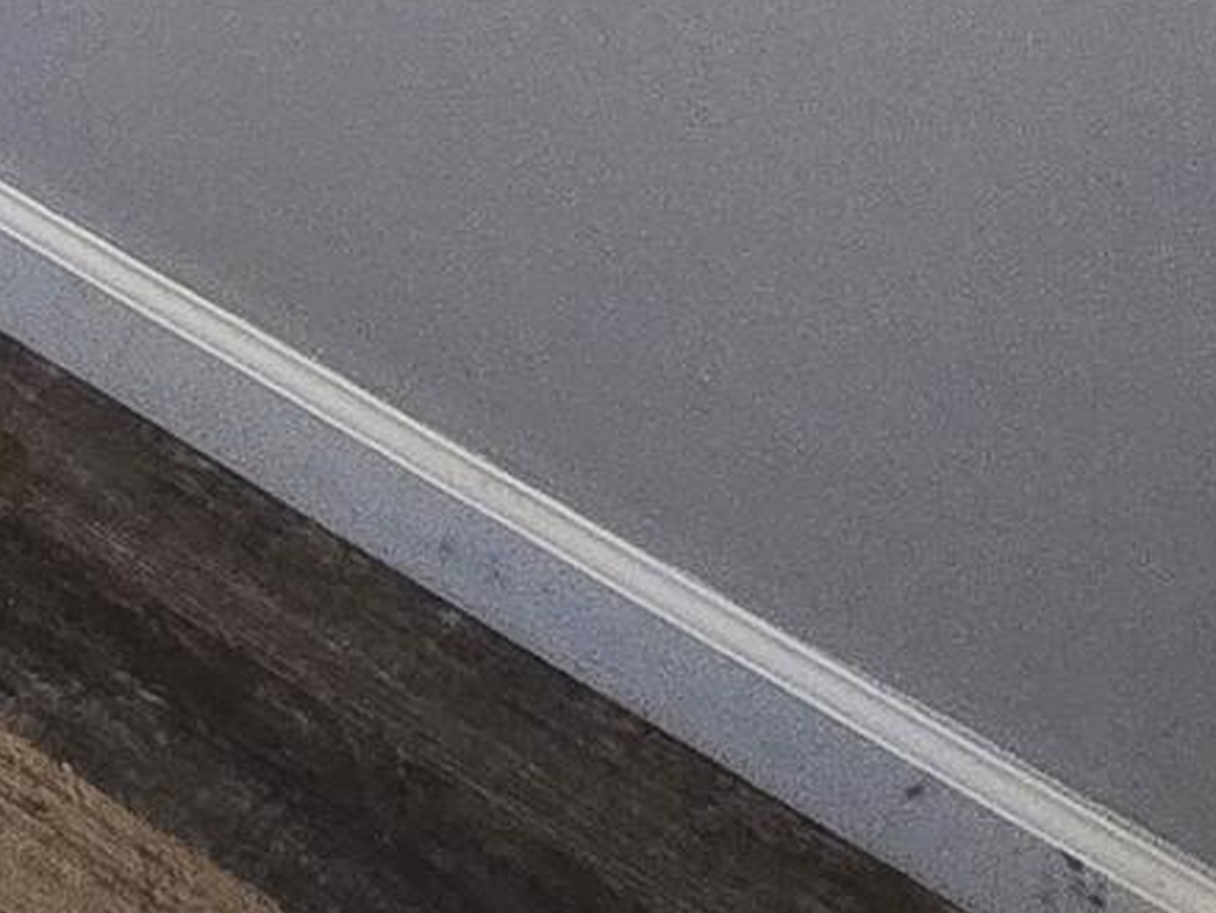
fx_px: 3128
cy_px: -2042
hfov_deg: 17.6
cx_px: -991
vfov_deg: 10.2
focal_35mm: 89
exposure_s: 1/60
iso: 200
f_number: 2.2
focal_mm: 2.2
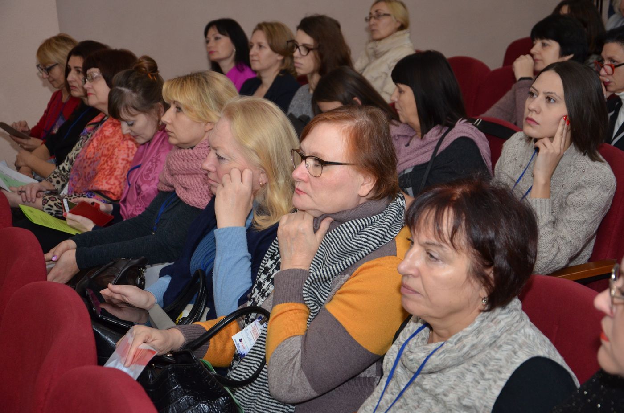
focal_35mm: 63
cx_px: 312
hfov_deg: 32.0
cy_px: 206
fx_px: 1090
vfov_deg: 21.5
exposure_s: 1/250
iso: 800
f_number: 4.8
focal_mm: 42
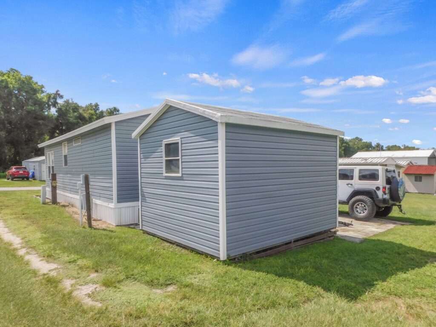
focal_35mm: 23
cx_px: 218
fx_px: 290
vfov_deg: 58.9
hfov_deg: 73.9
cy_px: 164
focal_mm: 4
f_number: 3
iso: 125
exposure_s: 1/1500
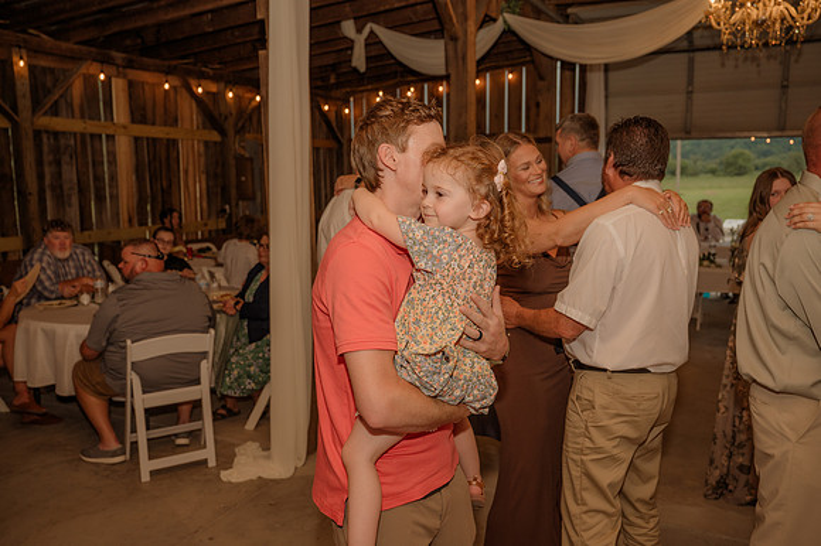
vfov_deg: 42.9
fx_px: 695
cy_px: 273
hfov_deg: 61.1
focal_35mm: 30
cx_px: 410
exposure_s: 1/200
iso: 320
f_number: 4
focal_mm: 30.5
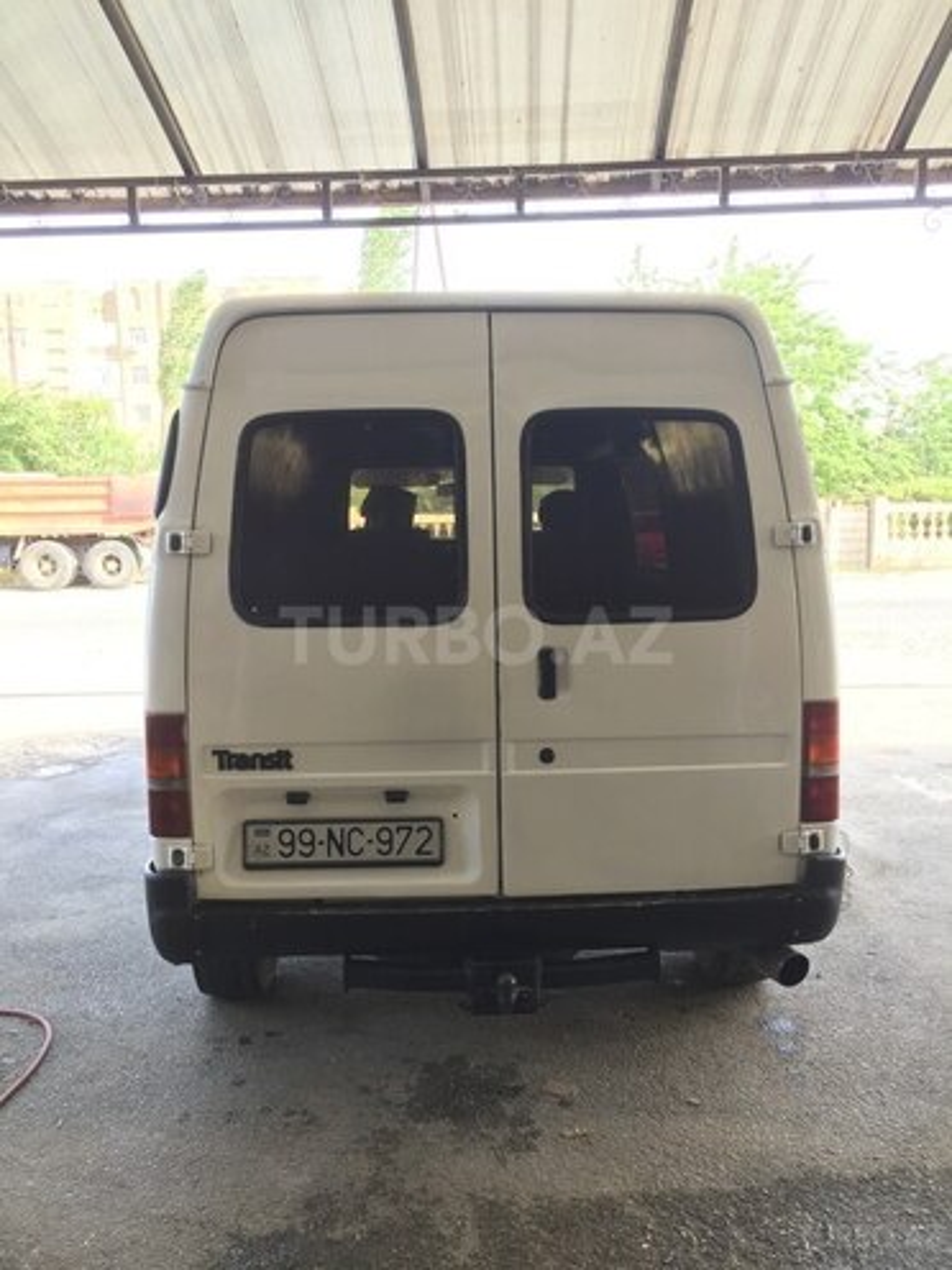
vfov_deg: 61.7
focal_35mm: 29
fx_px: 1063
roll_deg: +1.0
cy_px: 635
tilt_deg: -8.7
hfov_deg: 48.2
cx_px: 476
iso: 50
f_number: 2.2
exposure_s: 1/100
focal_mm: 4.15
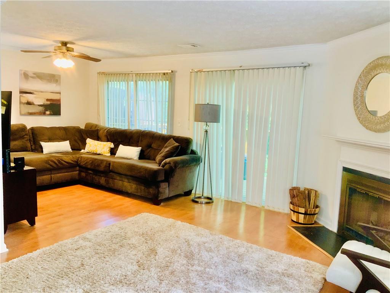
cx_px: 195
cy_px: 146
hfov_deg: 61.7
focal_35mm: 29
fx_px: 327
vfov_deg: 48.2
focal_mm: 3
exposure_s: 1/60
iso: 100
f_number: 1.8
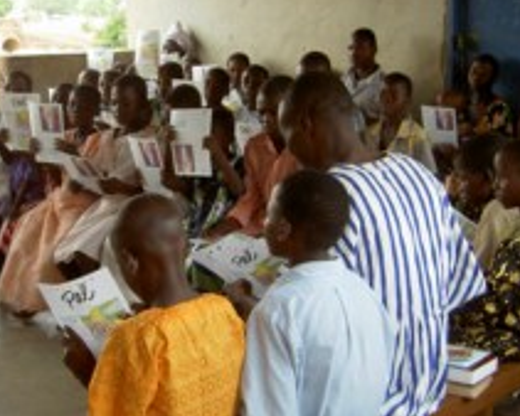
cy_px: 236
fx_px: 1109
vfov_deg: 21.3
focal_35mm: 72
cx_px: 158
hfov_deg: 26.2
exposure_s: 1/80
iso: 50
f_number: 2.8
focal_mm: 8
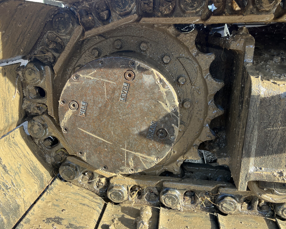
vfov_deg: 48.5
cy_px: 114
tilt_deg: -19.5
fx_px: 254
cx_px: 142
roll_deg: -0.3
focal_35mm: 30
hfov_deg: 58.8
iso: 40
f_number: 1.5
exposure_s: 1/271
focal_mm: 5.7
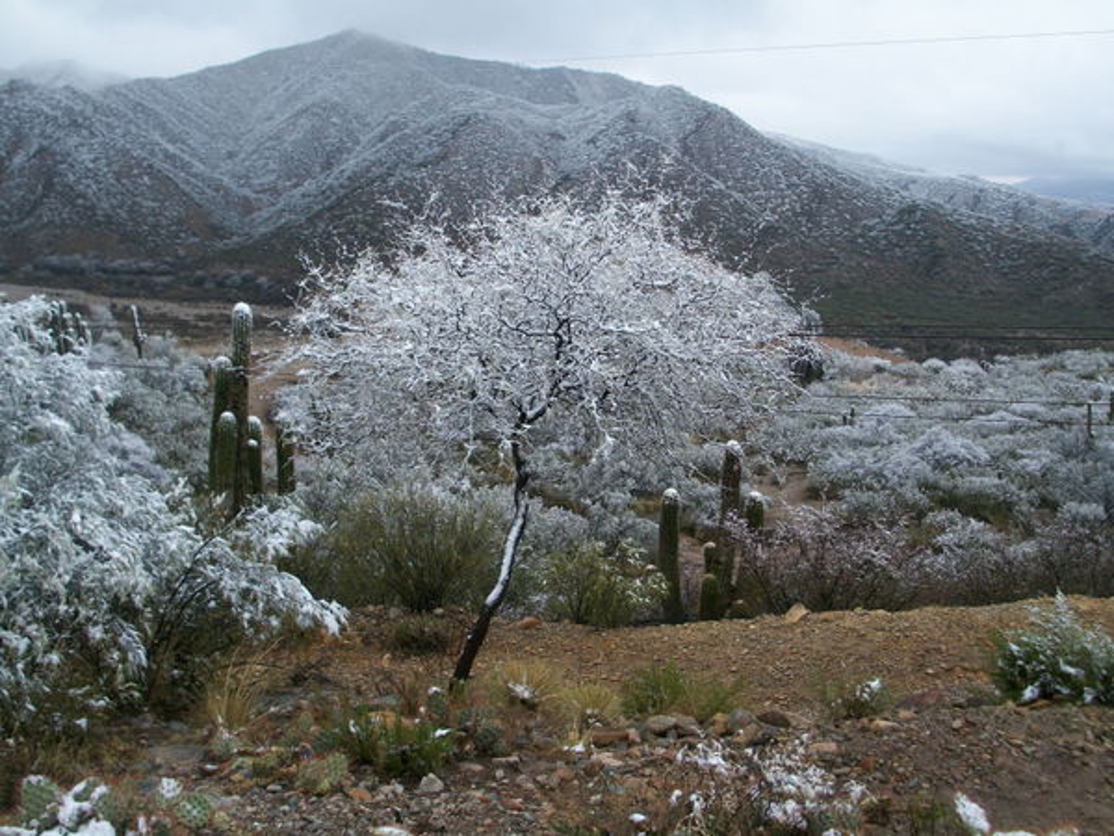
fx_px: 1416
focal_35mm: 44
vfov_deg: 32.9
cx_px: 557
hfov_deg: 42.9
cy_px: 418
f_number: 3.5
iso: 80
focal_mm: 7.8
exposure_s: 1/160
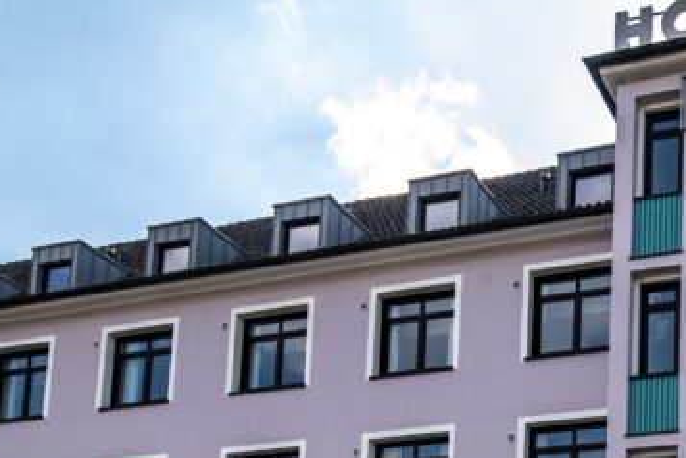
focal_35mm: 43
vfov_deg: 30.5
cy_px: 365
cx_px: 707
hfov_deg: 39.3
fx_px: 819
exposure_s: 1/250
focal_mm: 10
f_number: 8
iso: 125
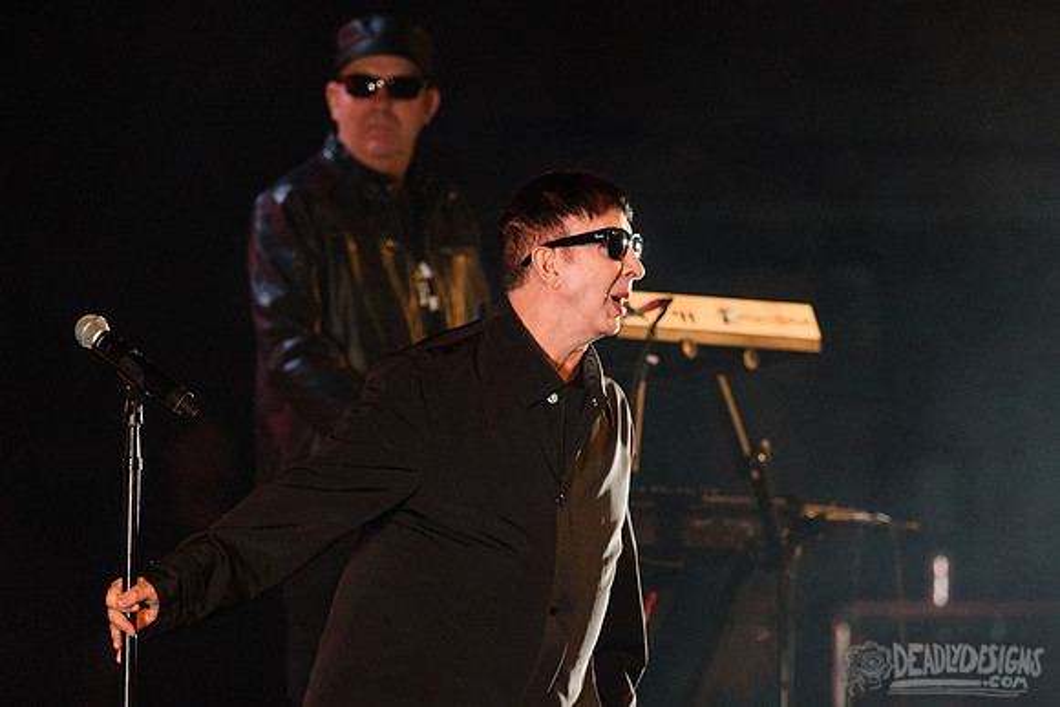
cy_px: 359
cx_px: 613
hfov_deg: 4.5
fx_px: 13615
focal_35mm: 462
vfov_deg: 3.0
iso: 4000
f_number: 6
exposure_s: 1/200
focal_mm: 400
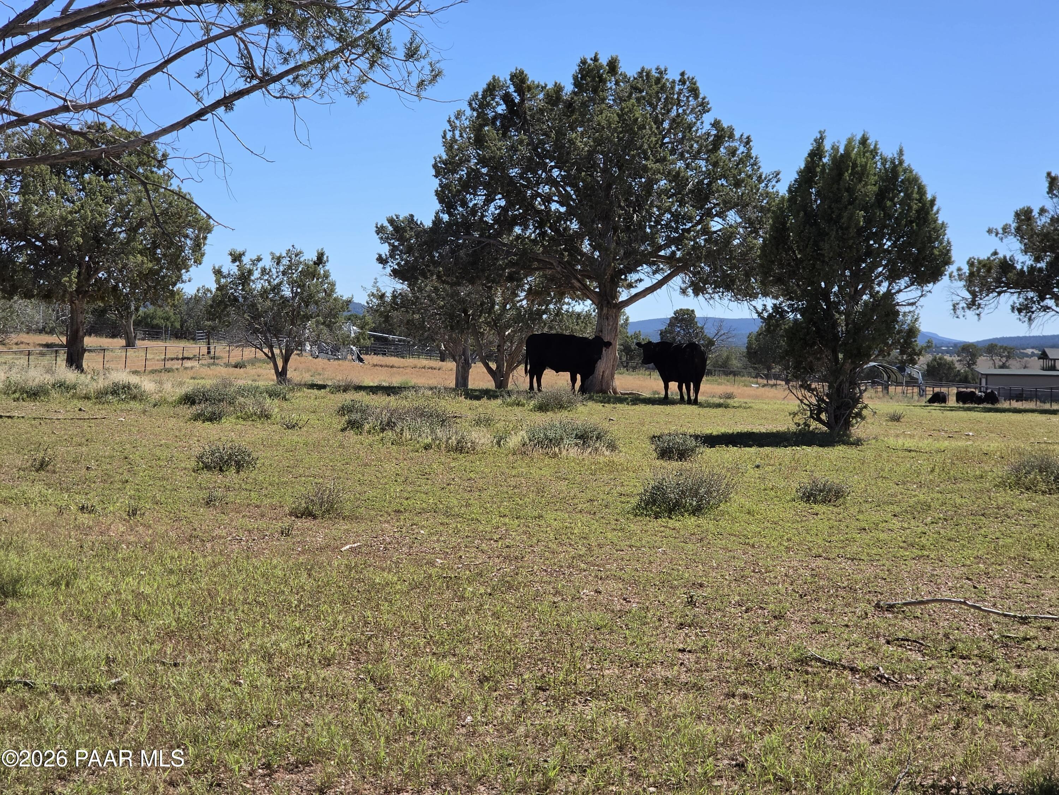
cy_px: 398
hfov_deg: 28.2
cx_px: 530
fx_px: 2111
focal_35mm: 69
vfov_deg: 21.3
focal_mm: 7
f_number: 2.4
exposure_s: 1/904
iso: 25
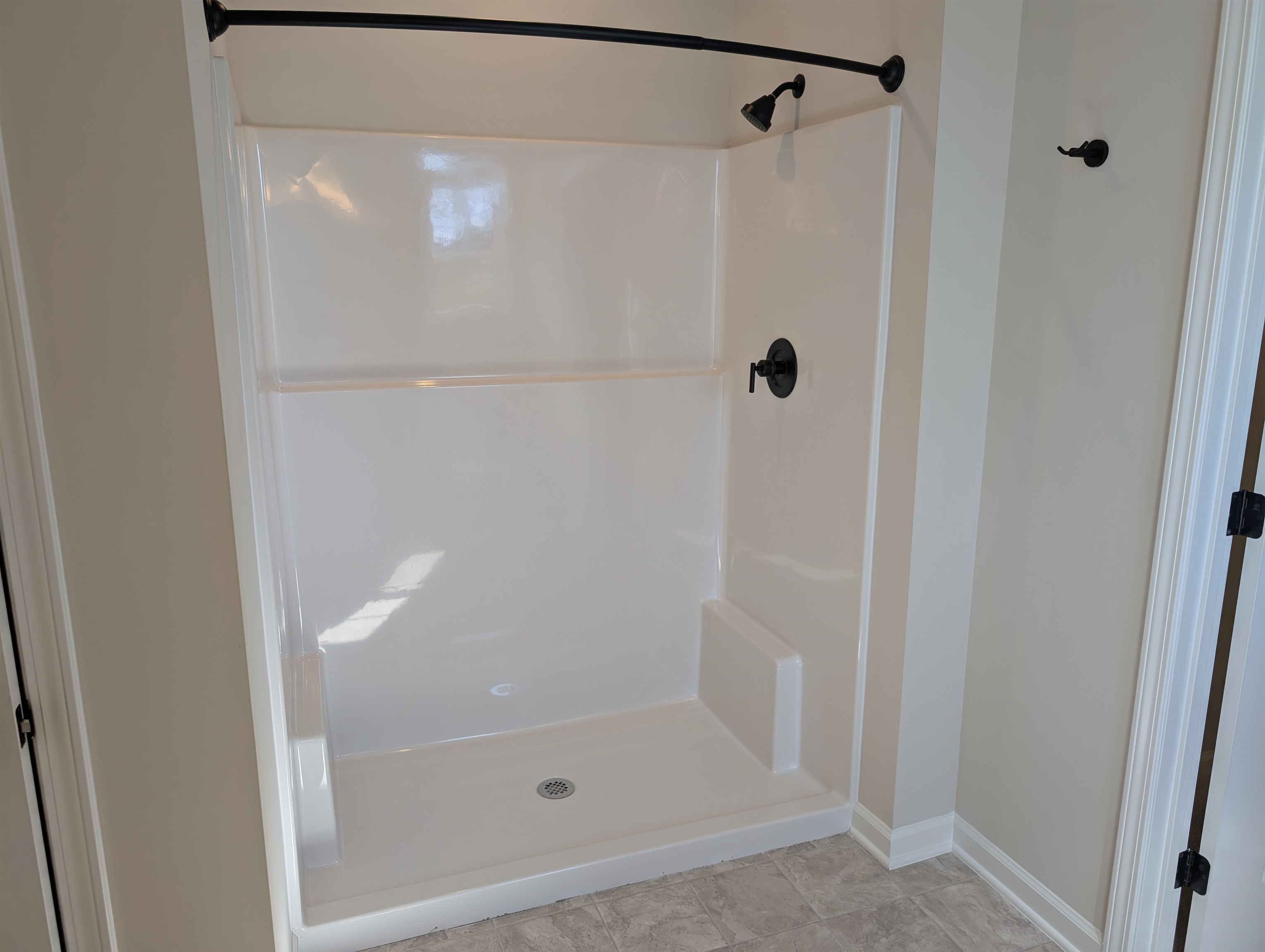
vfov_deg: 56.9
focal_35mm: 24
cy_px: 476
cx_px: 632
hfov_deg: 71.5
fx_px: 878
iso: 44
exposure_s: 1/120
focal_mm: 6.9
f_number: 1.68
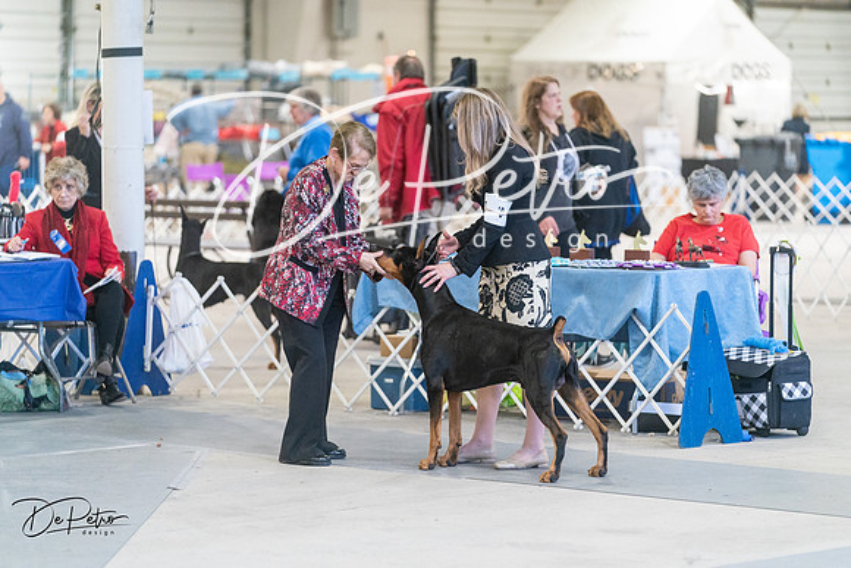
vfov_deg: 9.5
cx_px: 426
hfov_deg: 14.2
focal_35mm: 144
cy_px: 284
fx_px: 3405
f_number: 2.8
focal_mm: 144
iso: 4000
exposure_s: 1/320
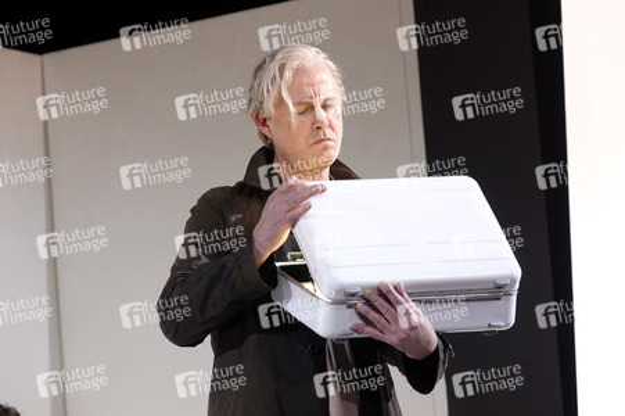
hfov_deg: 11.4
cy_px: 208
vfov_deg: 7.6
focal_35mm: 181
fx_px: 3140
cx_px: 312
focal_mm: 66.37
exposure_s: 1/200
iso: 400
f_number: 3.5
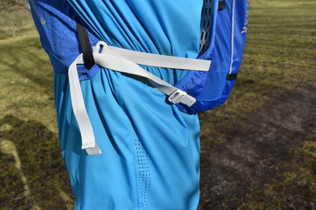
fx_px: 237
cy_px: 105
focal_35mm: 27
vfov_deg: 47.9
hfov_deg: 67.4
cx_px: 158
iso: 200
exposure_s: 1/640
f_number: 8
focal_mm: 18
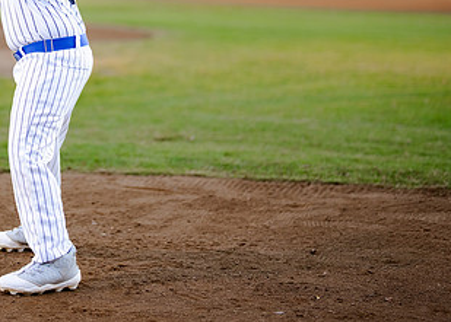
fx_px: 1448
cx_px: 26
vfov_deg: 12.6
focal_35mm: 113
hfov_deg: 17.4
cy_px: 4
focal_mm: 50
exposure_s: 1/1000
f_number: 1.2
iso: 250
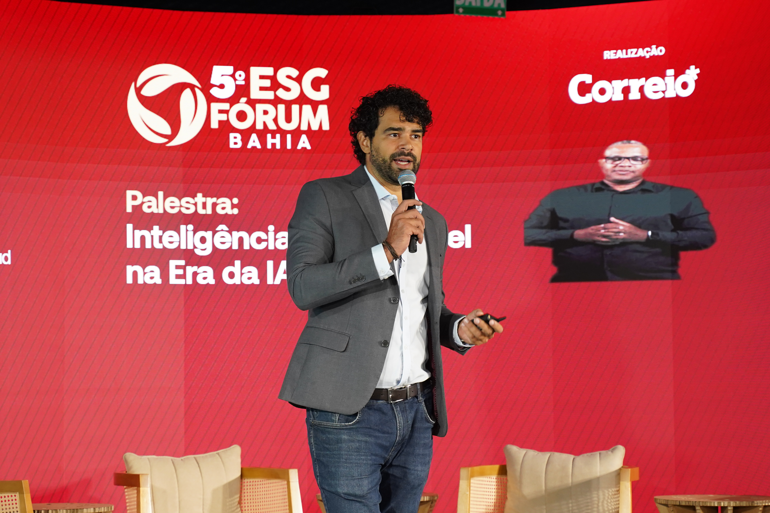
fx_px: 2181
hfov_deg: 20.0
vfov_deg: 13.4
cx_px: 385
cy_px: 256
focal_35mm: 102
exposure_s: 1/320
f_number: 3.5
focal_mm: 68
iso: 1600
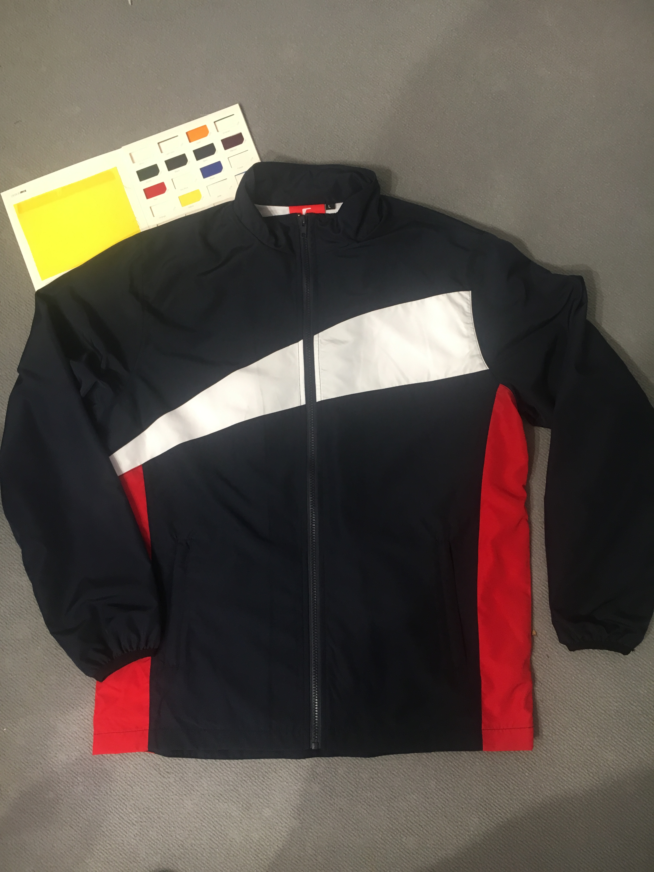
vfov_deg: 61.7
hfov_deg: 48.2
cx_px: 327
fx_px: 731
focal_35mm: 29
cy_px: 436
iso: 100
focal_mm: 4.15
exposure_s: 1/33
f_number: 2.2
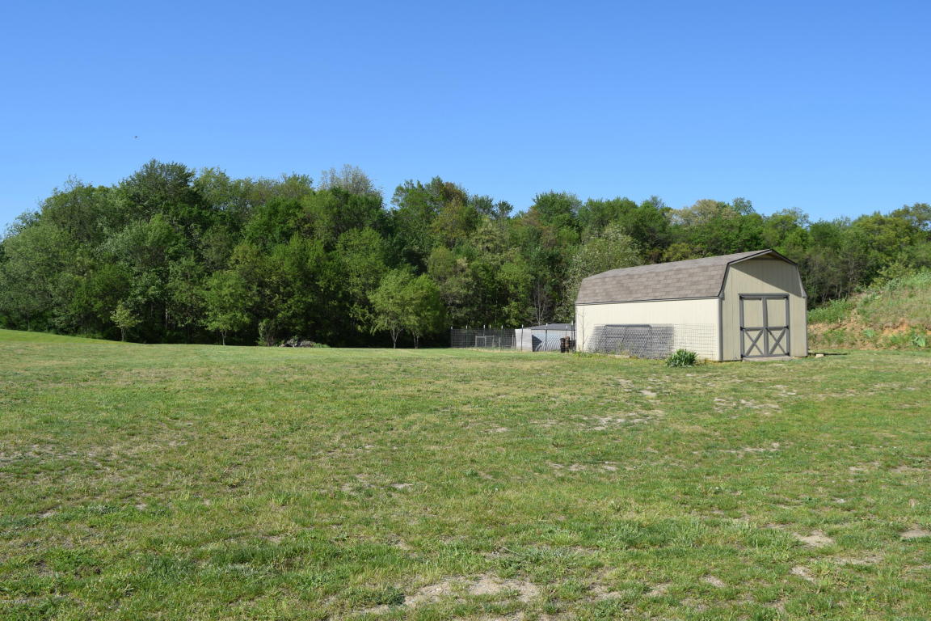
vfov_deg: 47.9
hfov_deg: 67.4
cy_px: 310
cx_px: 466
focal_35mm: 27
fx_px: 698
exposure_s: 1/400
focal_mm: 18
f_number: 10
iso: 200
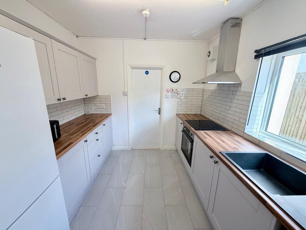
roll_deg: -1.2
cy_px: 115
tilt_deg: -13.5
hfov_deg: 102.1
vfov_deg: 85.7
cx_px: 153
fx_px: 124
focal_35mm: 14
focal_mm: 2.22
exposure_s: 1/121
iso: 64
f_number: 2.2
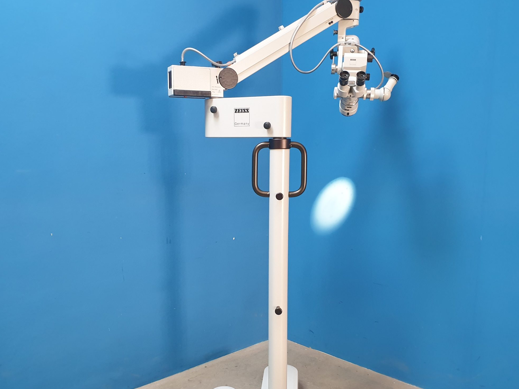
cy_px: 232
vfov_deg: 41.6
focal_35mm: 34
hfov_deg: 54.0
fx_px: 510
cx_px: 254
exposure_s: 1/50
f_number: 2.4
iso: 400
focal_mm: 4.3
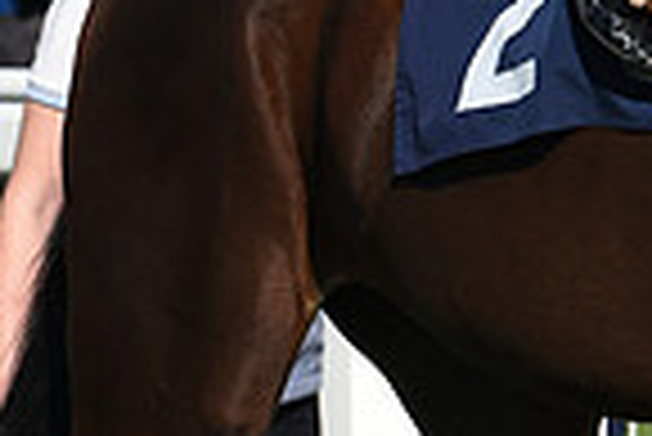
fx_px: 11947
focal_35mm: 659
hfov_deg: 3.1
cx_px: 800
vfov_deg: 2.1
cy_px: -402
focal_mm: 165
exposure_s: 1/2500
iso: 400
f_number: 6.3
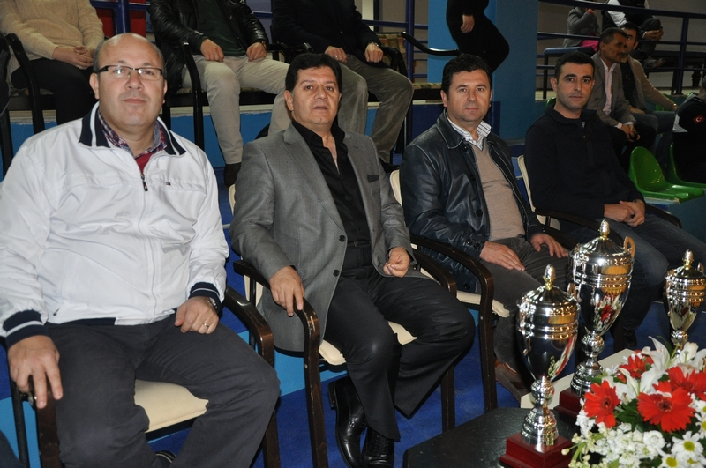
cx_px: 353
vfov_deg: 36.8
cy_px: 234
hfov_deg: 53.2
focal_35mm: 36
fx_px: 705
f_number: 3.8
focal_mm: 24
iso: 800
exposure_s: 1/60
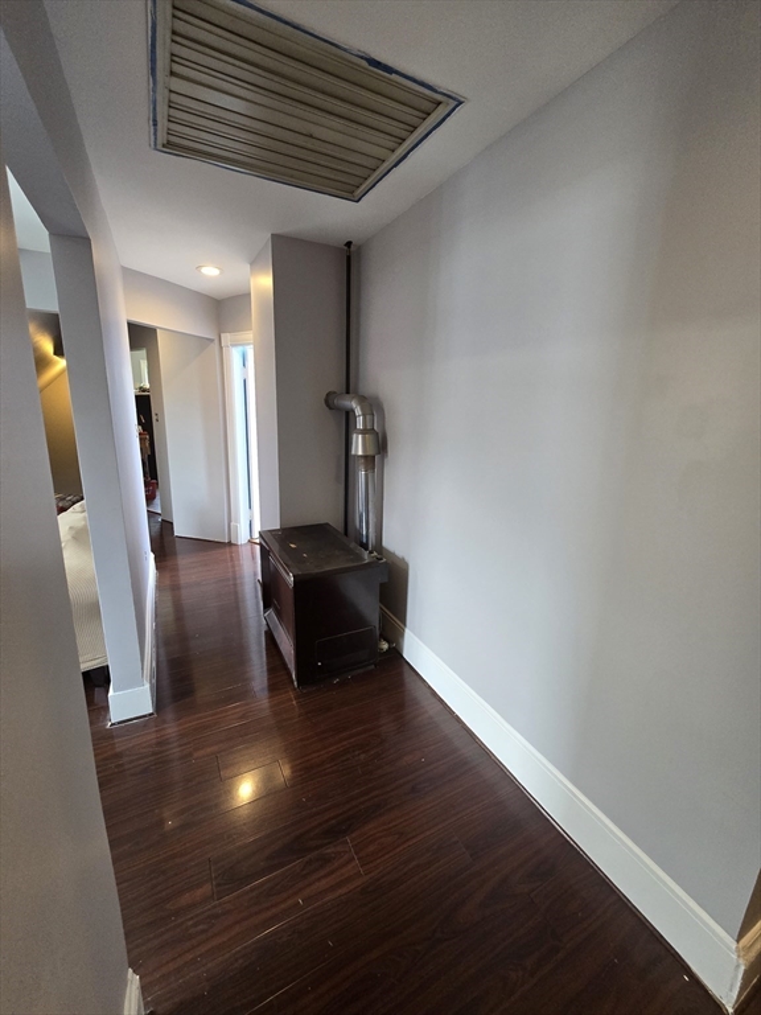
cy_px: 508
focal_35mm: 13
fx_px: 381
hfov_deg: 89.9
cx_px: 380
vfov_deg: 106.2
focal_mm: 2.2
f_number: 2.2
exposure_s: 1/60
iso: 250
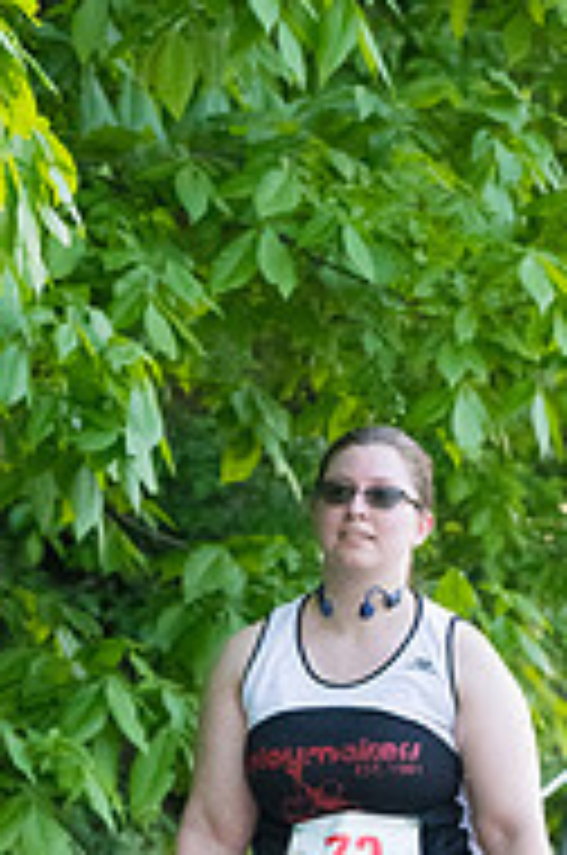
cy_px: 972
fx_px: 11357
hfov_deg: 2.9
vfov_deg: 4.3
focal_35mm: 479
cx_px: 389
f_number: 5.6
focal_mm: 135
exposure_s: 1/1250
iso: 3200
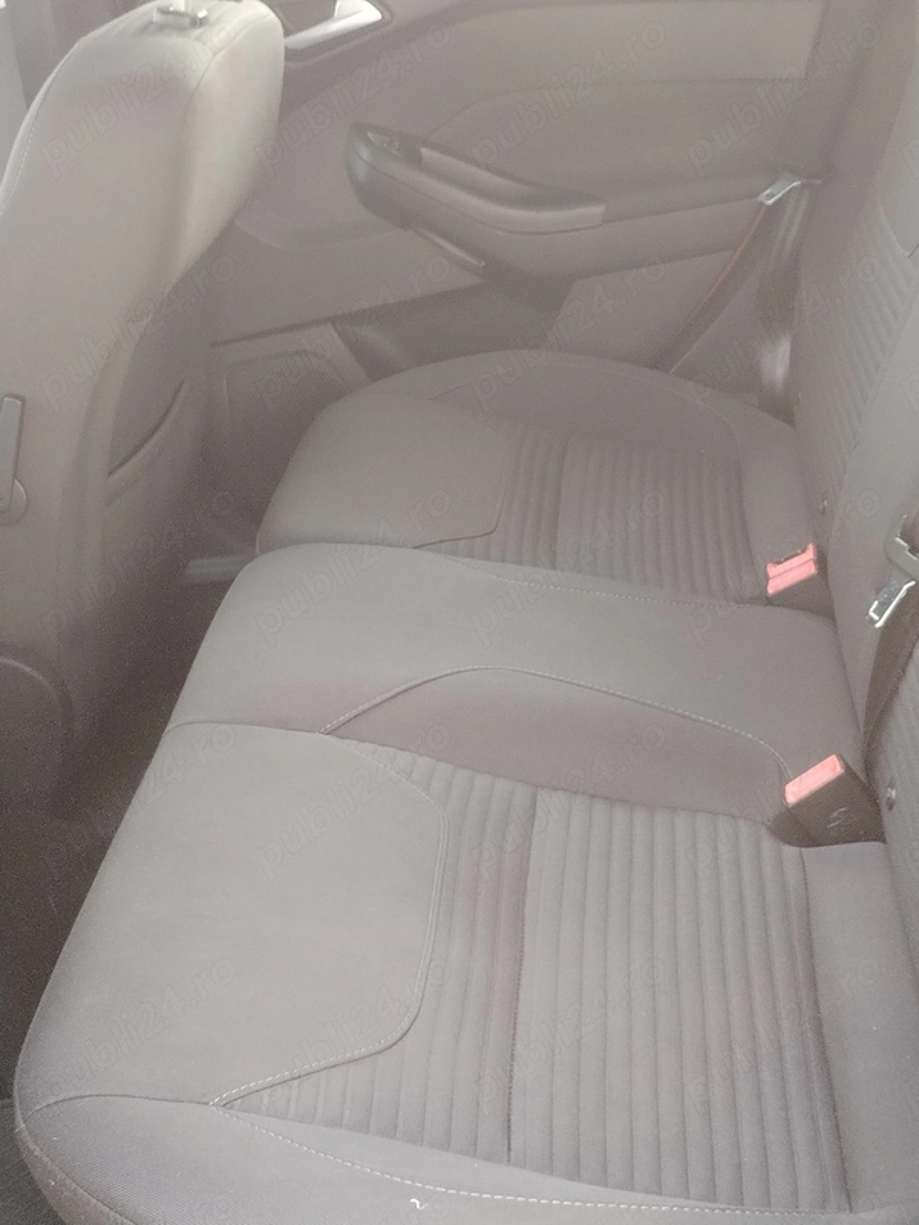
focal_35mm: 51
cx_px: 460
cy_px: 612
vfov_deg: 37.5
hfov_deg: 28.6
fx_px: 1805
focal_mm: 4.75
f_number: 1.8
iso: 563
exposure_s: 1/30
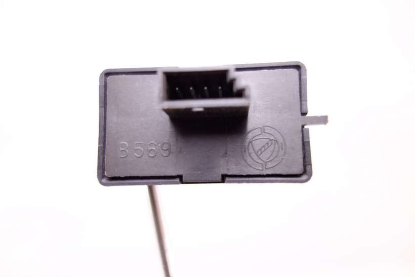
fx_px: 323
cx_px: 208
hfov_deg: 65.5
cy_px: 138
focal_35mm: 28
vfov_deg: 46.4
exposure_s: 1/60
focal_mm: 10.4
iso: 125
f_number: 1.8
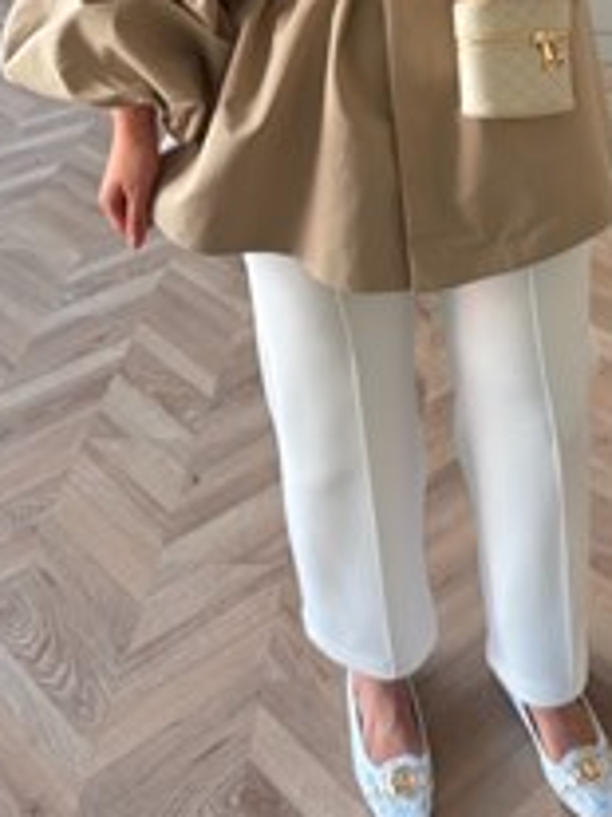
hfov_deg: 29.8
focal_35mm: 48
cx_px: 458
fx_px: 1133
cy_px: 85
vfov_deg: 37.2
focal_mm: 6.76
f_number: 1.78
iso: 200
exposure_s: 1/121
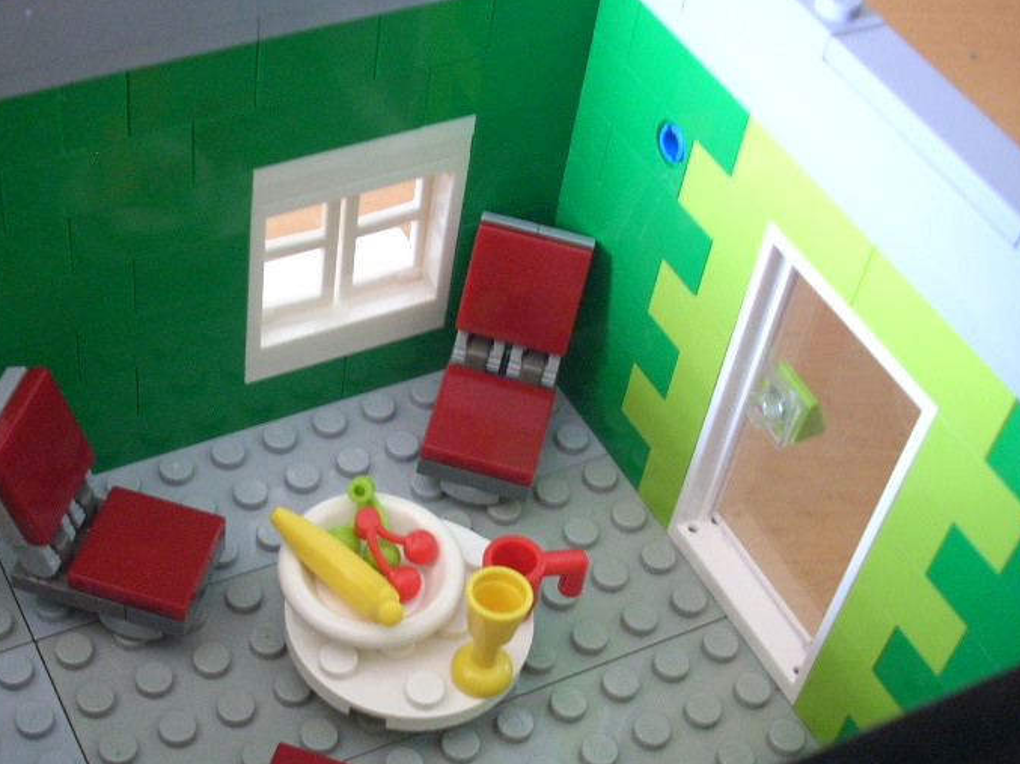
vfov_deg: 26.0
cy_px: 502
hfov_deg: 34.1
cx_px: 353
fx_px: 1649
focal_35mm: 56
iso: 200
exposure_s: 1/15.7
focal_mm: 6.2
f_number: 2.8
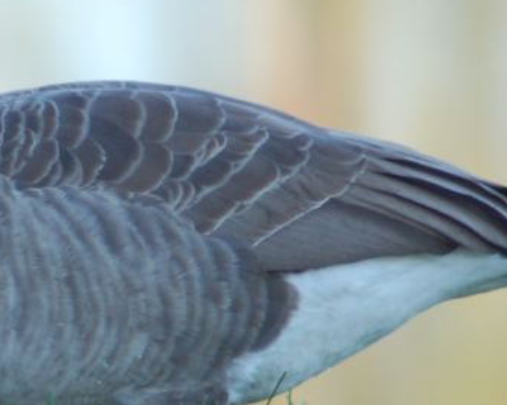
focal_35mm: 1283
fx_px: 19235
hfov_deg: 1.5
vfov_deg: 1.2
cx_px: 44
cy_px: 254
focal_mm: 300
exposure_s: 1/400
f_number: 5.6
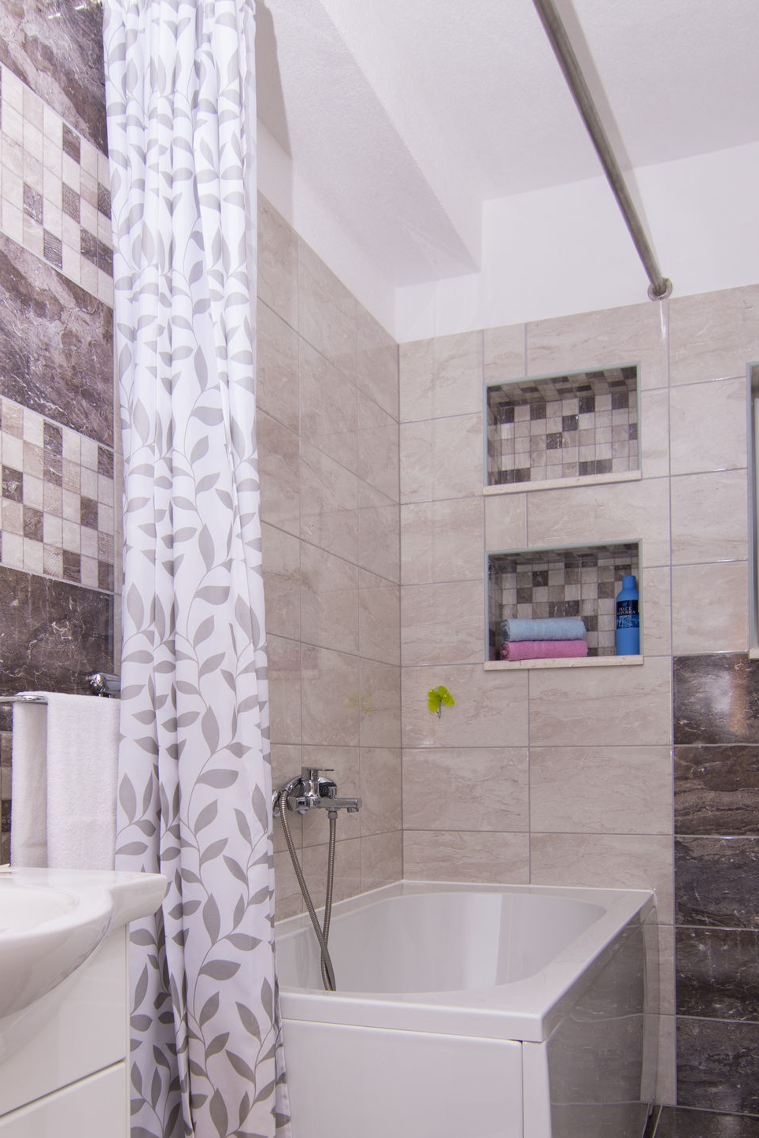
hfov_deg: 41.0
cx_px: 315
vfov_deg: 57.6
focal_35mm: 32
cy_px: 750
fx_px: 1010
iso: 100
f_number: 4
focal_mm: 11
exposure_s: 1/250
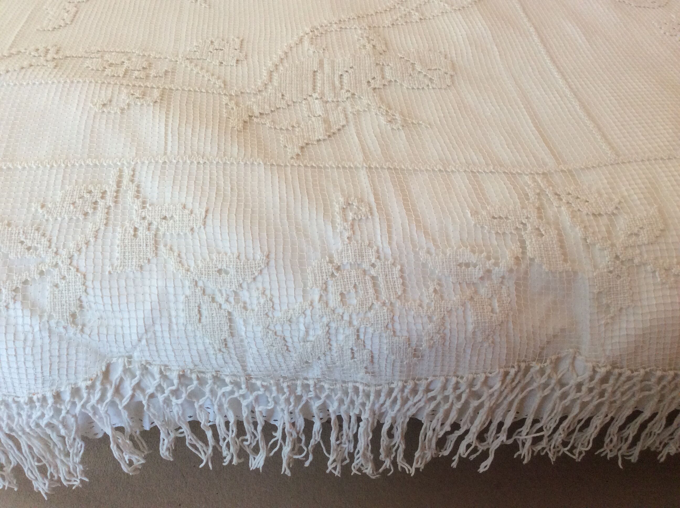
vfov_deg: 44.1
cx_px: 340
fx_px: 628
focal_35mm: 32
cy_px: 254
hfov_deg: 56.9
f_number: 2.4
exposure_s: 1/25
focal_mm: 3.3
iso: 100
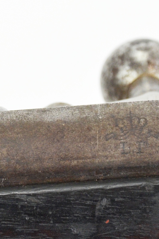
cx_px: -73
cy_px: 144
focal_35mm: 327
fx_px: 2168
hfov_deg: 4.2
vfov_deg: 6.3
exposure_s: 1/100
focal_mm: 70
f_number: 9
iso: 800
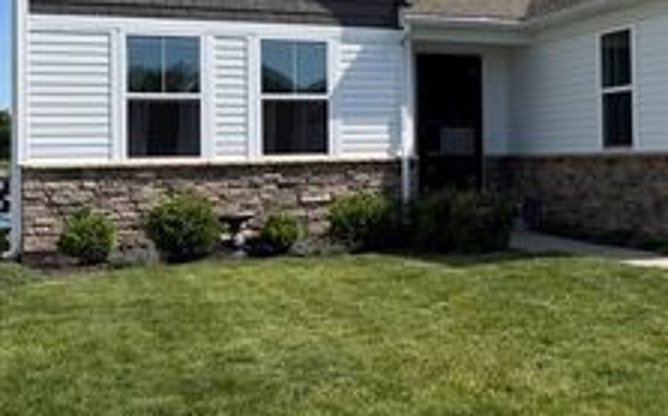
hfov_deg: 32.7
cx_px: 674
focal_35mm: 57
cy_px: 118
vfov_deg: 22.5
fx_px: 1037
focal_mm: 6.76
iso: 80
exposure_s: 1/4975
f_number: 1.78
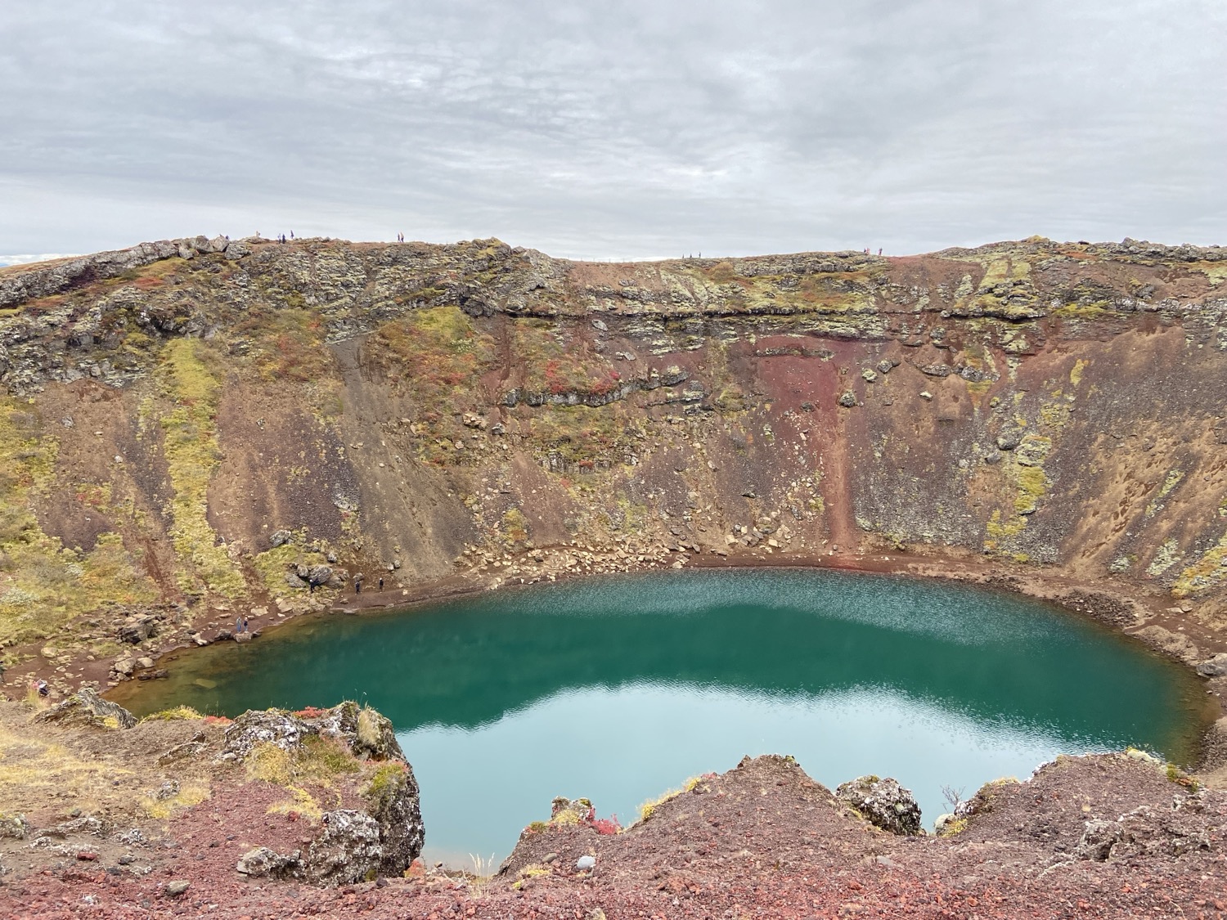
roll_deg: -2.6
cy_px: 460
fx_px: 922
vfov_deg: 53.1
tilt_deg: -9.9
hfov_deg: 67.3
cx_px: 614
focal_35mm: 26
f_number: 1.8
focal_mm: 4.25
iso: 32
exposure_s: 1/536
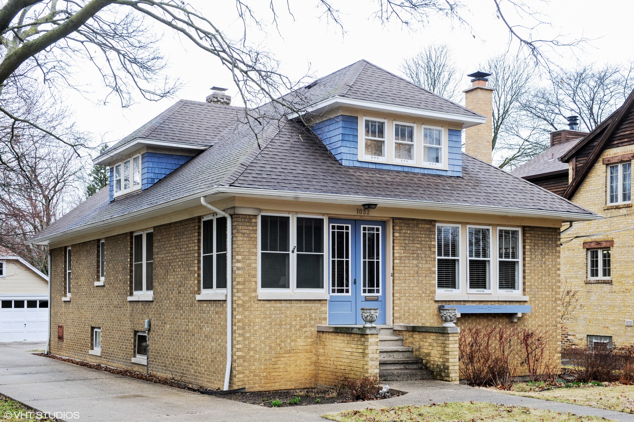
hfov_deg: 41.1
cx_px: 317
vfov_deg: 28.0
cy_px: 211
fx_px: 845
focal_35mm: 48
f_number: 8
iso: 200
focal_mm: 48
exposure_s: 1/50
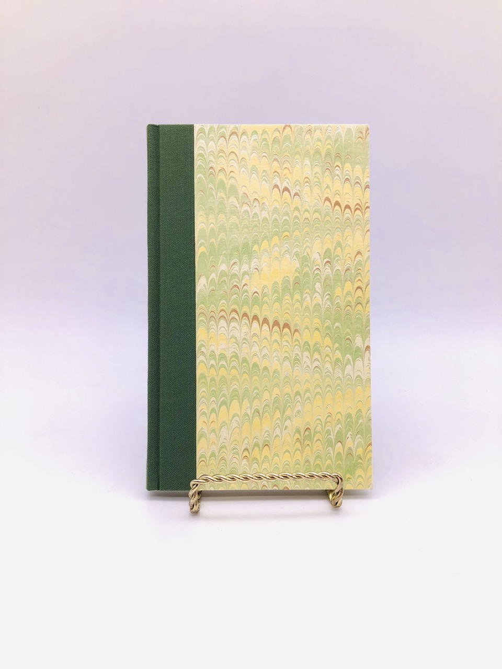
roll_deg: -0.4
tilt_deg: -14.0
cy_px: 334
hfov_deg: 49.7
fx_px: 541
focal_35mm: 28
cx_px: 251
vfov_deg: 63.4
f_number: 1.8
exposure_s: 1/361
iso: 20
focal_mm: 3.99
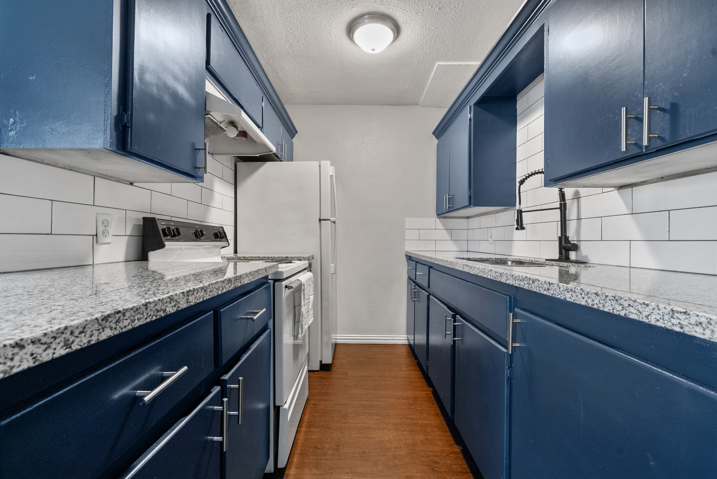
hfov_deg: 96.7
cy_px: 240
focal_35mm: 16
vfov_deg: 73.8
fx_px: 319
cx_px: 358
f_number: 9
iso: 640
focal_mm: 16
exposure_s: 1/5
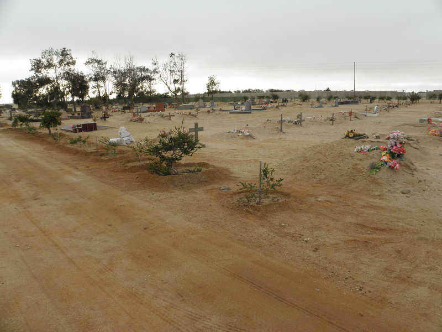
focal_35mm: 26
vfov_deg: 53.1
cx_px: 221
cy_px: 166
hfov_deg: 67.3
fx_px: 332
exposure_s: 1/60
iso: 64
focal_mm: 4.6
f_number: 5.6
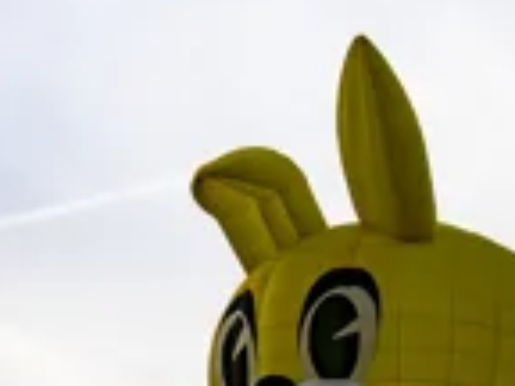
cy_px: 633
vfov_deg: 11.0
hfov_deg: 14.6
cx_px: 705
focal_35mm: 128
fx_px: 1904
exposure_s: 1/640
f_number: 6.3
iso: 640
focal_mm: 32
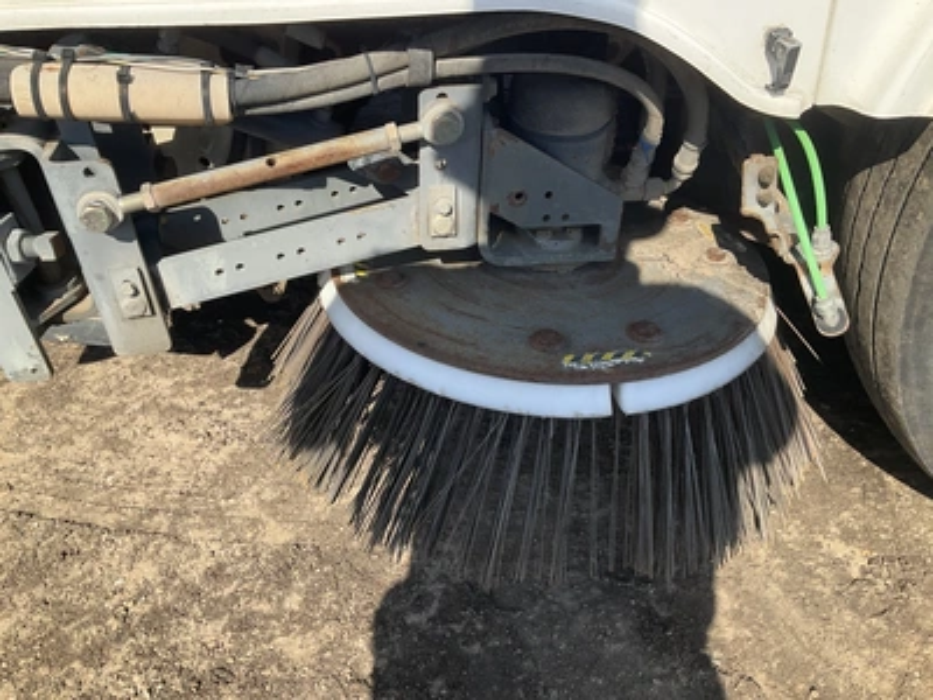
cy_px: 350
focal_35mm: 29
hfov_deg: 61.7
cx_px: 466
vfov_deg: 48.2
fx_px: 782
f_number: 1.8
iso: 25
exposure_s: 1/929
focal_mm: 3
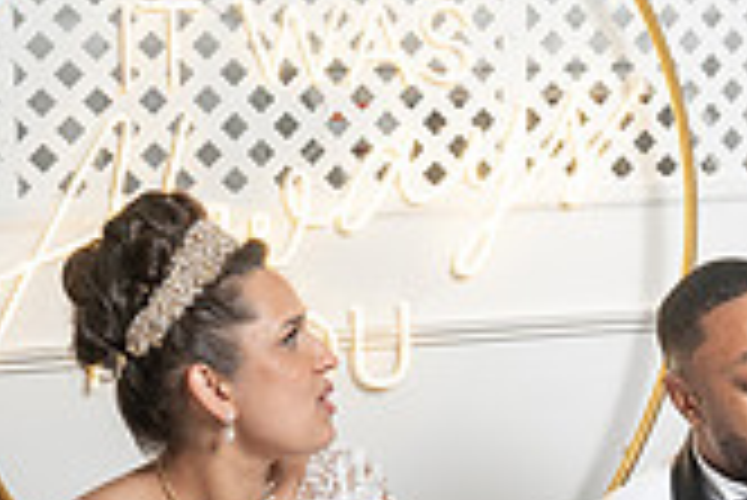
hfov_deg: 15.1
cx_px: 756
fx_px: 2762
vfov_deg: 10.3
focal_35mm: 133
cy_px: 245
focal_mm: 38
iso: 1000
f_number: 5.6
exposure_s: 1/200
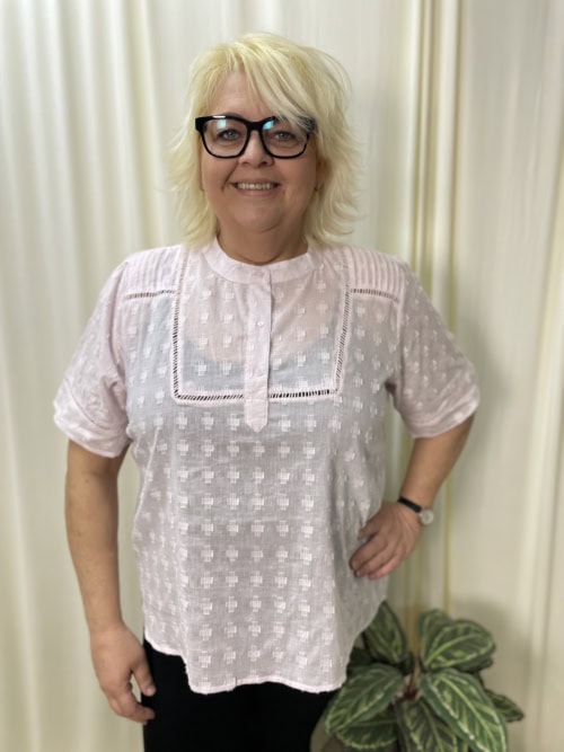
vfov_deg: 67.3
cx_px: 282
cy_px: 376
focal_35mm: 26
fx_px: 565
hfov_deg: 53.0
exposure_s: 1/50
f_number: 1.6
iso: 100
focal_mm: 4.2
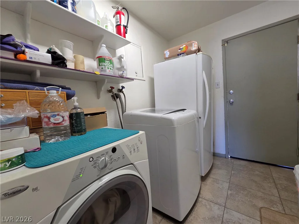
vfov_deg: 89.9
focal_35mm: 13
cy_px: 112
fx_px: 112
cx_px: 150
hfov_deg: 106.2
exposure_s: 1/60
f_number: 2.2
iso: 250
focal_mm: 2.2
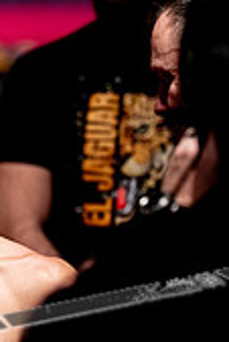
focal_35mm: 515
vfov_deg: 4.0
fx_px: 4904
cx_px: -65
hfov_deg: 2.7
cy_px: 361
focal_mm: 150
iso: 2500
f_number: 2.8
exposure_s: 1/640
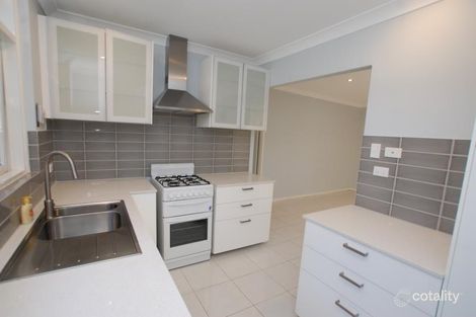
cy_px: 158
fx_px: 218
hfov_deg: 95.0
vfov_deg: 72.0
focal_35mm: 16
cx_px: 238
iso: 450
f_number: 4.5
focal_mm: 11
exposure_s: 1/60
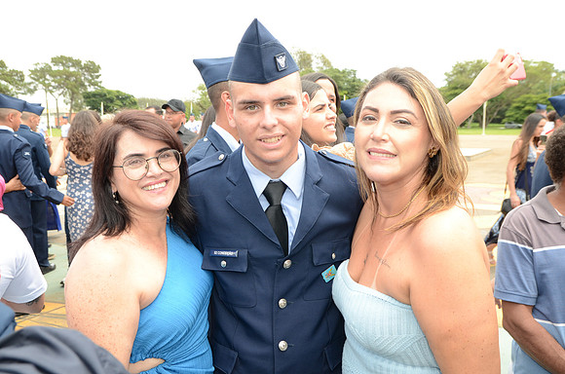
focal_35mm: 33
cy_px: 187
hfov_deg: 57.3
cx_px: 282
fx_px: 517
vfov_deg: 39.8
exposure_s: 1/250
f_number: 6.3
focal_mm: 22
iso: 320
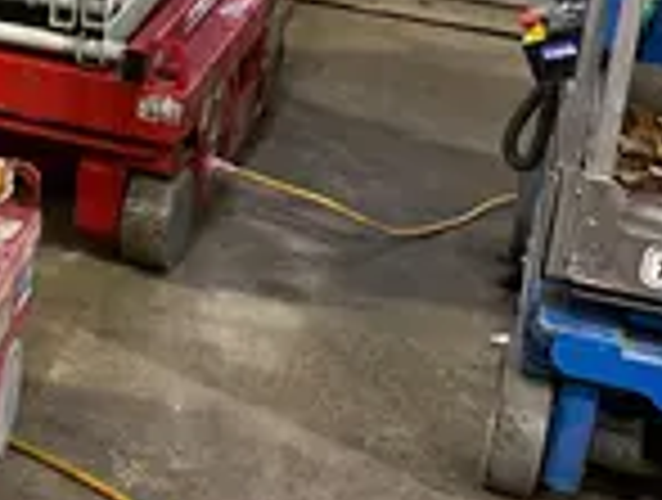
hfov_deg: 18.7
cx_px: -198
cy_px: -52
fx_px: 1860
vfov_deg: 14.9
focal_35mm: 97
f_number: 1.8
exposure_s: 1/40
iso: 400
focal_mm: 4.25
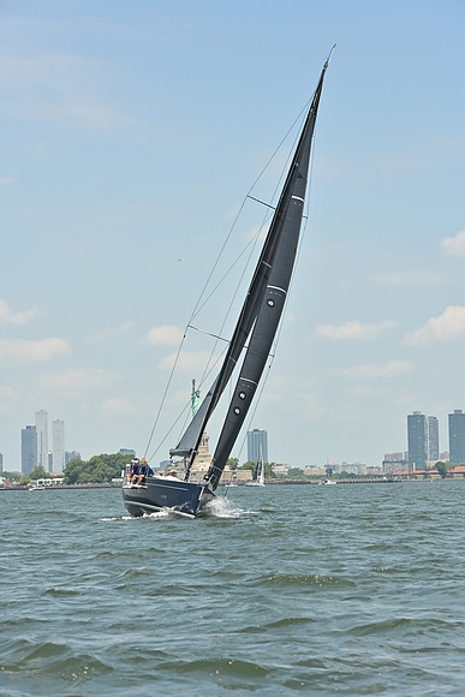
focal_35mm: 102
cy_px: 348
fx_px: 1975
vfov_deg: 20.0
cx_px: 232
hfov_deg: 13.4
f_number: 7.1
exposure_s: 1/1250
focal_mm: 102
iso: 320
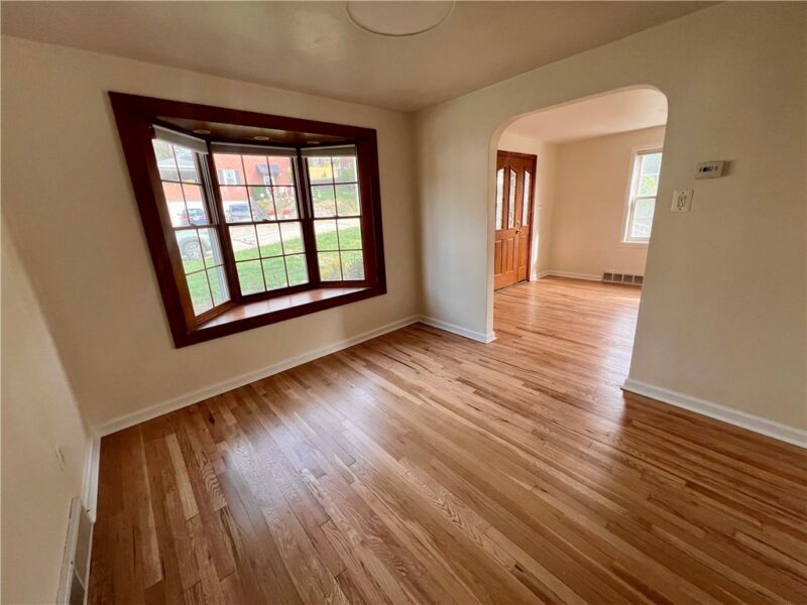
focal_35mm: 13
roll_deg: +3.5
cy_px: 302
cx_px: 404
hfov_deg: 106.2
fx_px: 303
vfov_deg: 89.9
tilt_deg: -15.6
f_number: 1.8
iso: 64
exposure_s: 1/99
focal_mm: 1.57
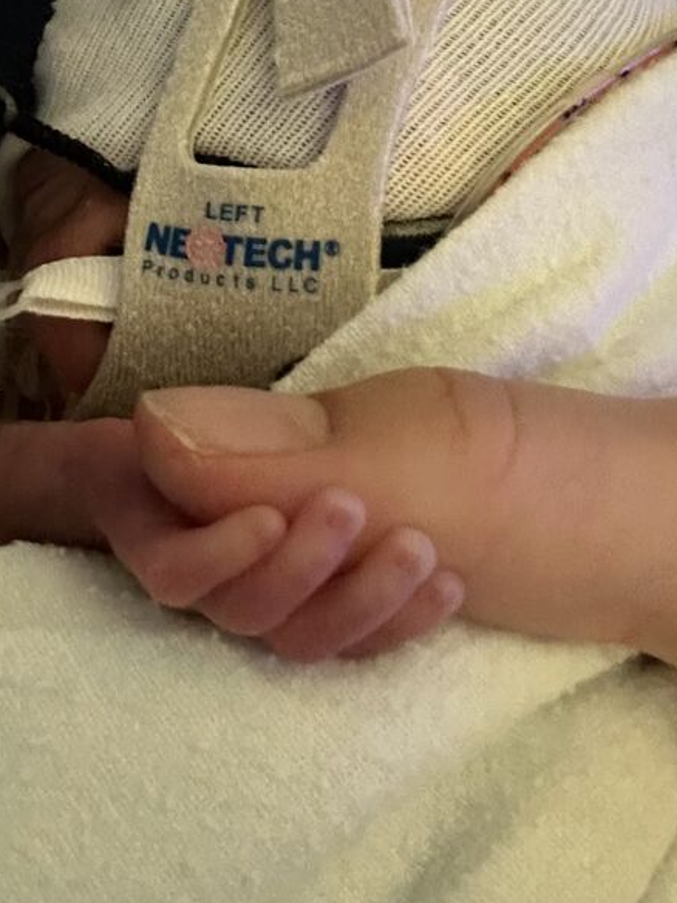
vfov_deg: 35.5
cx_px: 209
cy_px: 171
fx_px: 1356
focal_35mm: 52
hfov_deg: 27.8
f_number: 1.9
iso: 640
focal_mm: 2.69
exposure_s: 1/20
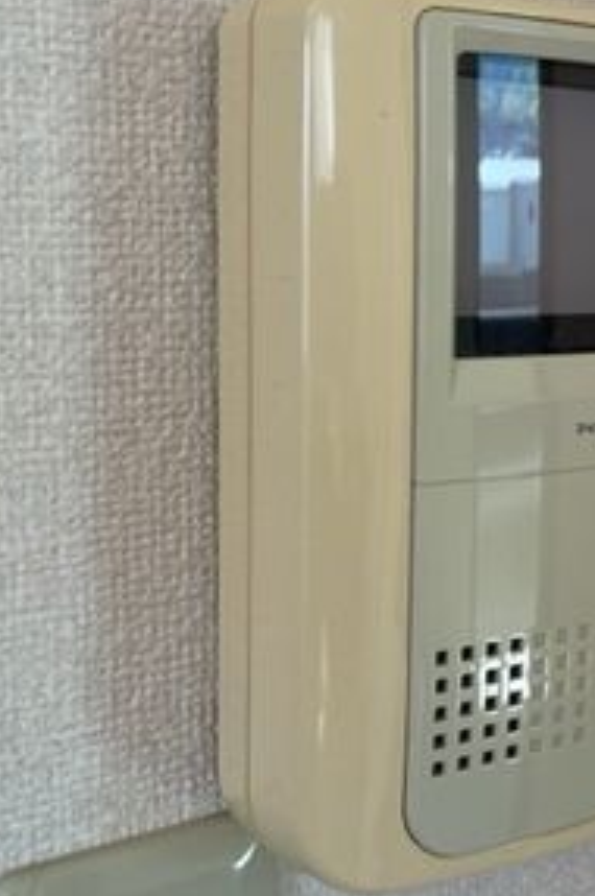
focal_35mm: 53
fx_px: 1317
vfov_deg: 37.5
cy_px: 382
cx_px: 598
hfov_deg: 24.3
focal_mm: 4.2
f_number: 1.6
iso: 32
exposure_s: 1/120
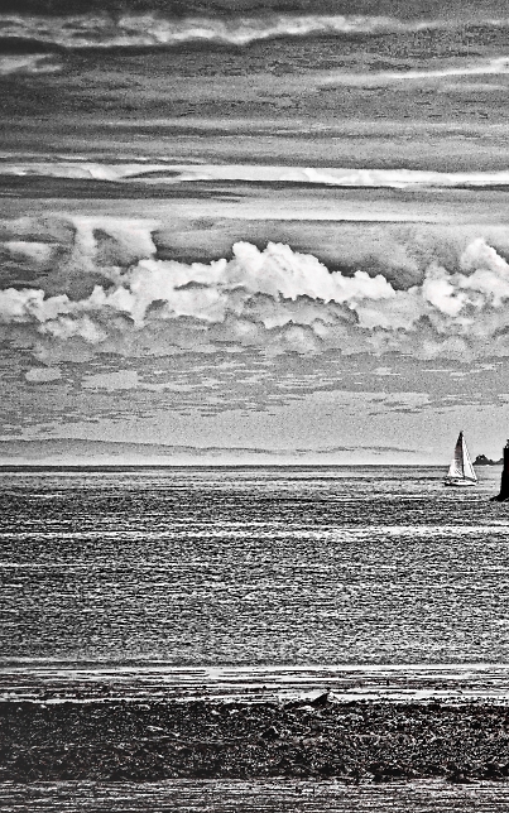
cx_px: 575
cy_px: 401
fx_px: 11043
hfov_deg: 2.6
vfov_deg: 4.2
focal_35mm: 498
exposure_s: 1/400
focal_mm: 210
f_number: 11
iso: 200
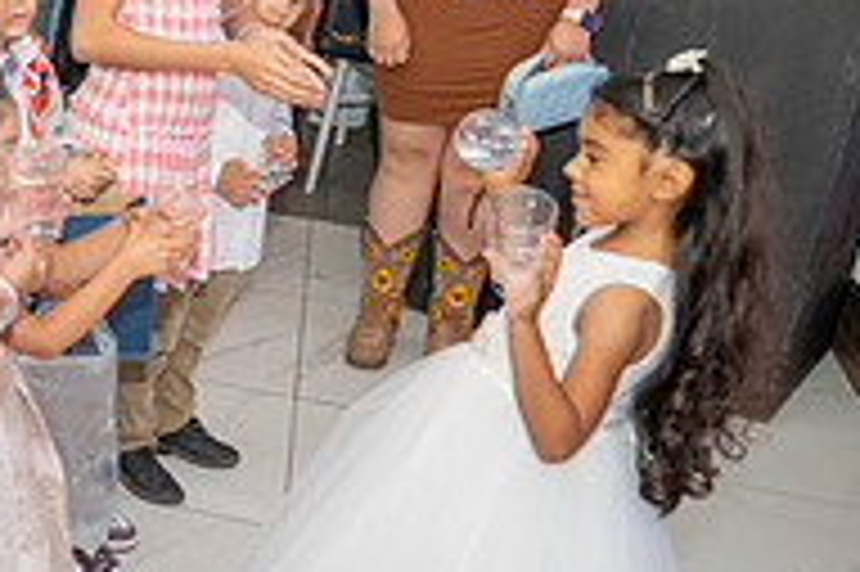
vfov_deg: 18.5
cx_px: -356
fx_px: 1742
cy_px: 133
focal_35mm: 73
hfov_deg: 23.4
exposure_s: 1/160
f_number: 3.2
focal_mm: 24
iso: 800
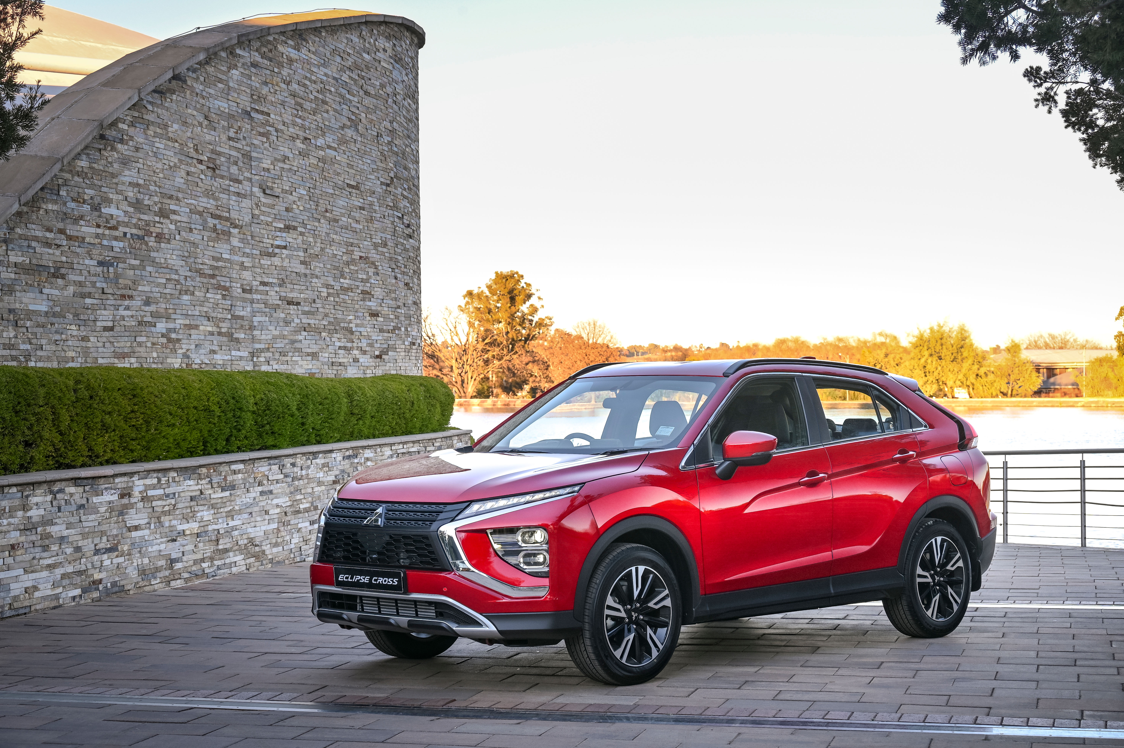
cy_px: 374
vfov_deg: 22.2
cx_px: 562
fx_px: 1903
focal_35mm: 61
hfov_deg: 32.9
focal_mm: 61
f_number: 8
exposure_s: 1/20
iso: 250
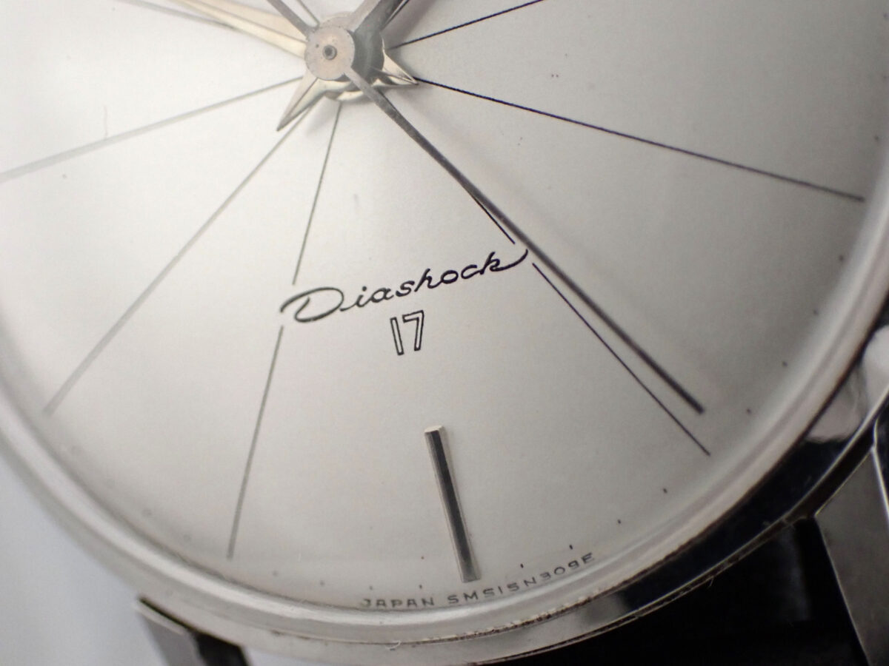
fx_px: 1823
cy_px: 333
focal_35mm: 71
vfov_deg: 20.7
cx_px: 444
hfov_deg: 27.4
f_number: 3.9
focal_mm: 12.73
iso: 800
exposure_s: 1/125
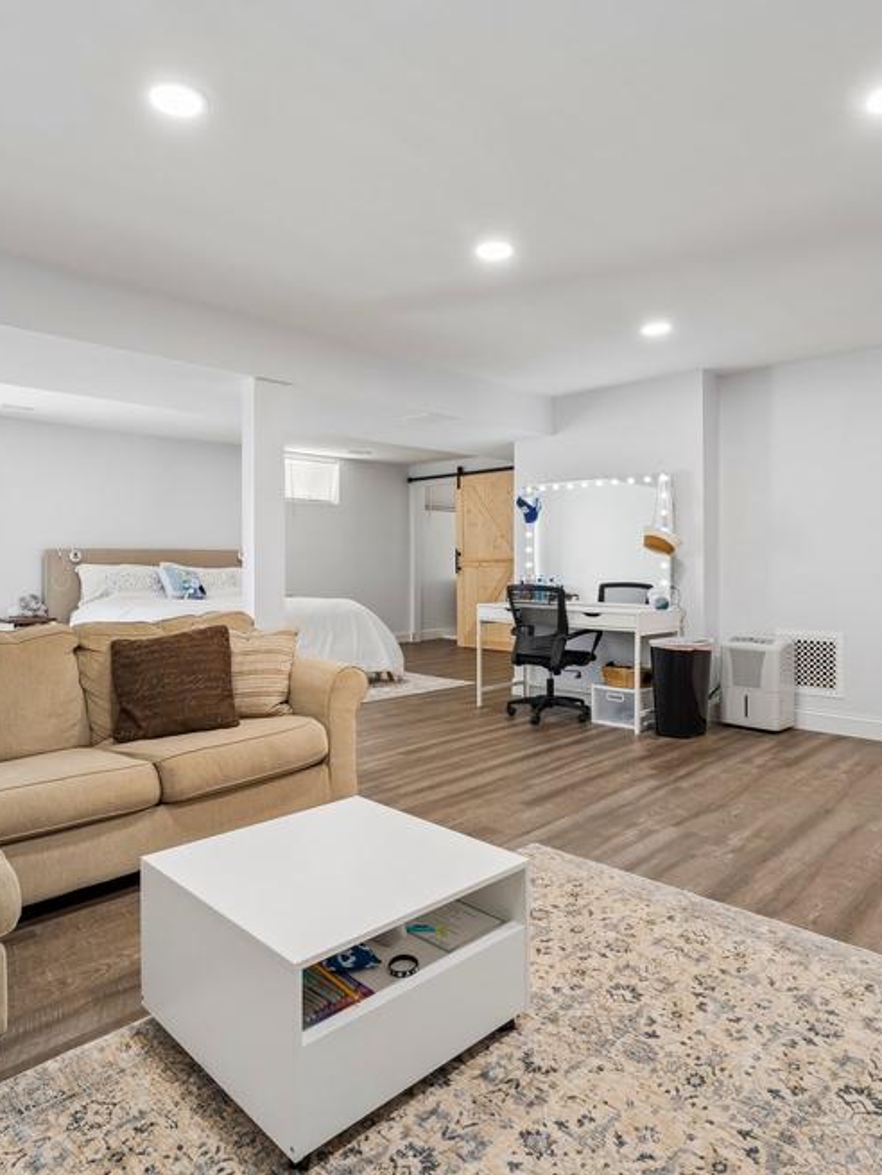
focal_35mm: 21
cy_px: 583
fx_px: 713
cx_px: 436
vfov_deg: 79.0
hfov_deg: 63.4
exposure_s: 1/5
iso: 100
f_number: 9
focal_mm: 14
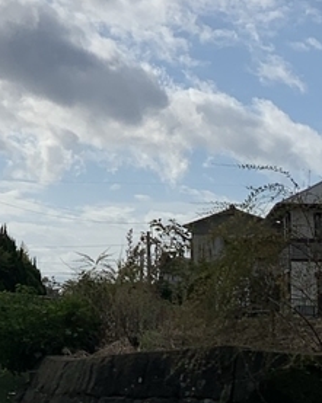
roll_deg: -1.2
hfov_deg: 13.5
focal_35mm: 110
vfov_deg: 17.3
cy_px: 84
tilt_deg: +10.6
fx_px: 1313
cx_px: -83
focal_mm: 4.25
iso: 25
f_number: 1.8
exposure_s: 1/8000
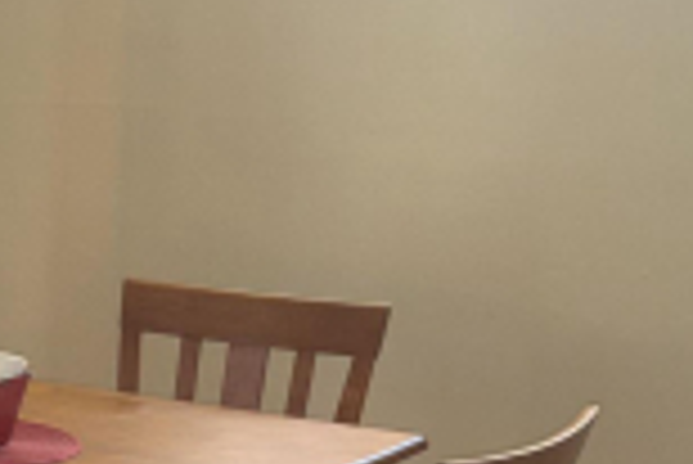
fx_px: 2254
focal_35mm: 117
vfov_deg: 11.7
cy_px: 410
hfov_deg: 16.1
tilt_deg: -11.5
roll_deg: +0.0
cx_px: -331
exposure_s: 1/13
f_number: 1.6
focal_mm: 5.96
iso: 64
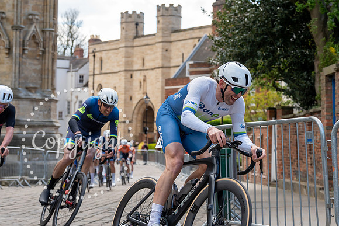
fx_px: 861
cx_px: 221
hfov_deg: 22.2
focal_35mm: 91
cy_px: 84
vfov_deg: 15.0
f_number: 5
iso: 640
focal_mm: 70
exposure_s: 1/1000
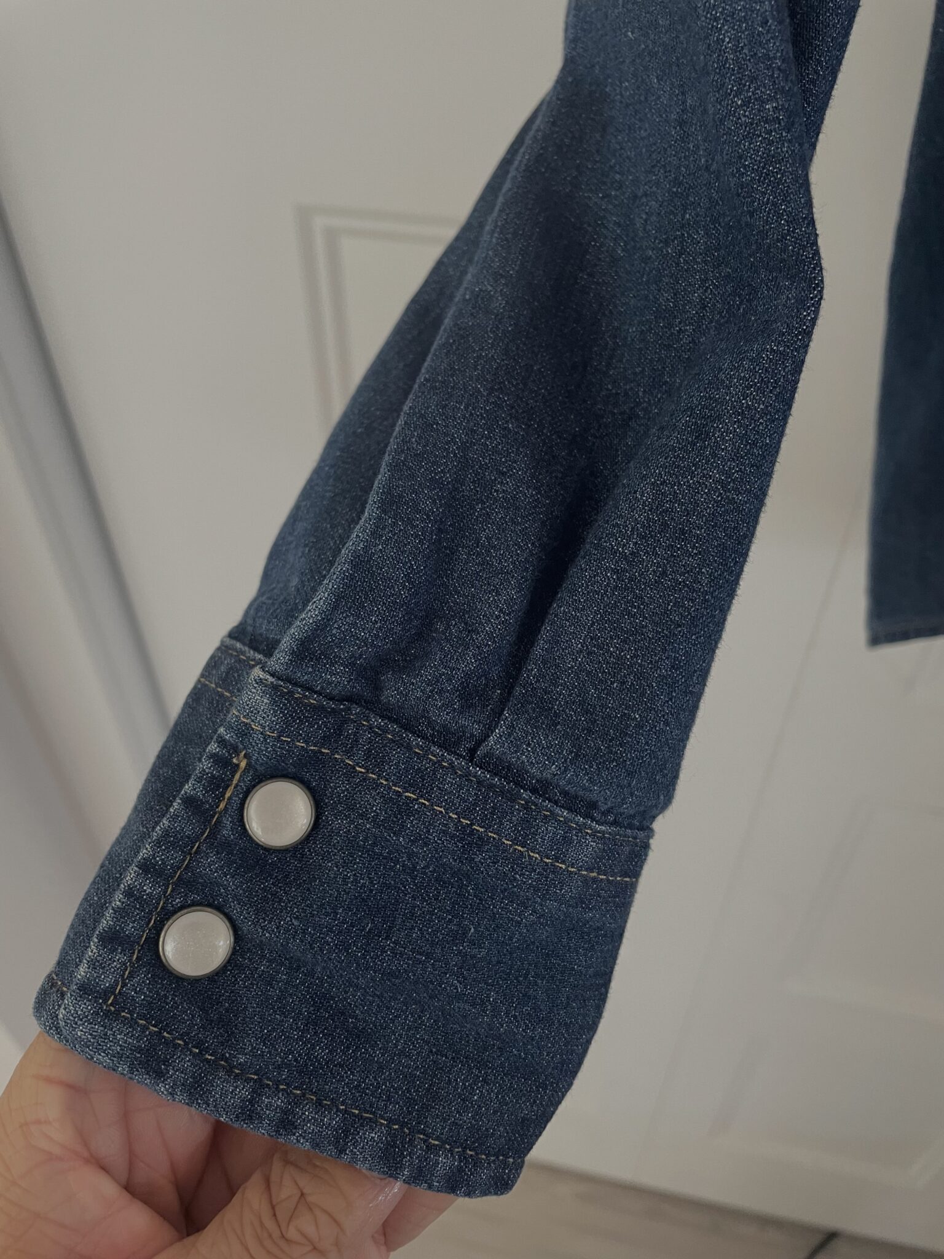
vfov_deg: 67.3
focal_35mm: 26
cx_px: 472
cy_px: 630
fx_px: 945
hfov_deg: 53.1
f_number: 1.6
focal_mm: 4.2
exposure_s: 1/60
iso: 160
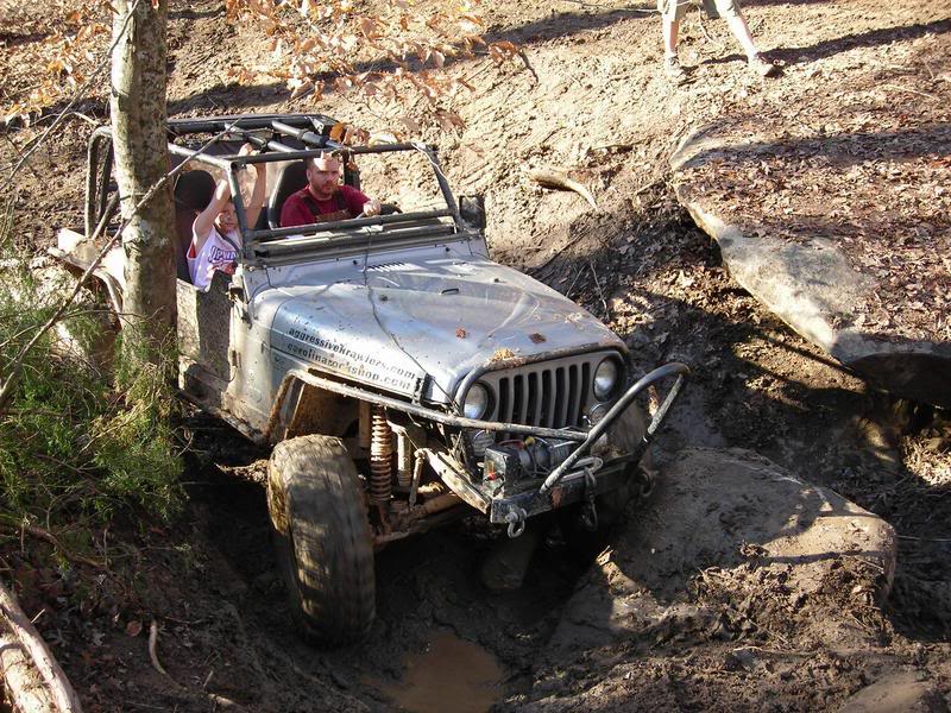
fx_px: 1291
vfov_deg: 30.9
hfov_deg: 40.4
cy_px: 356
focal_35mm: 47
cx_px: 476
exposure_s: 1/42.1
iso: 50
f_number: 3.4
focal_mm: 7.8
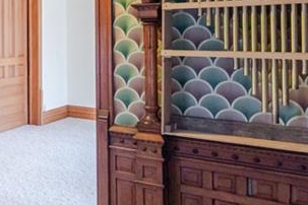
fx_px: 462
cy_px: 23
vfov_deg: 24.4
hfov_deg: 29.7
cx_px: -90
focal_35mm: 54
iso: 1000
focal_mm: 16
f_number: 3.5
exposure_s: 1/200
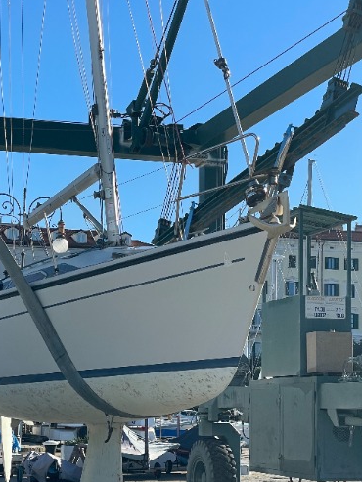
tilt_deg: +3.4
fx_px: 1129
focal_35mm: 81
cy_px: 351
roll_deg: -0.3
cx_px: 128
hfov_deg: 18.2
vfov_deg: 23.9
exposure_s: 1/1546
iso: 25
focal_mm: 6
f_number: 2
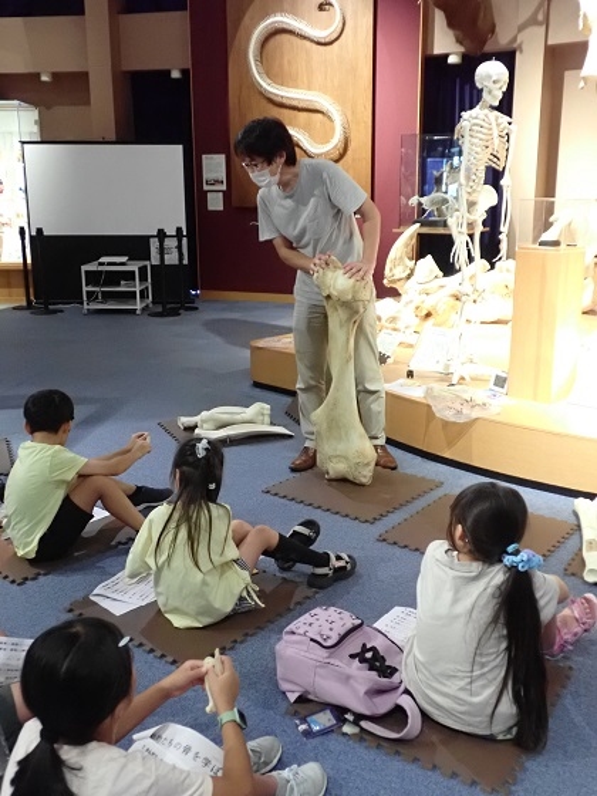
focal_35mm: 36
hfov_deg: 39.7
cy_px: 398
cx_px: 298
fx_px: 828
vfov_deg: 51.4
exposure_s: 1/100
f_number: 2.5
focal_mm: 6.37
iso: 1600
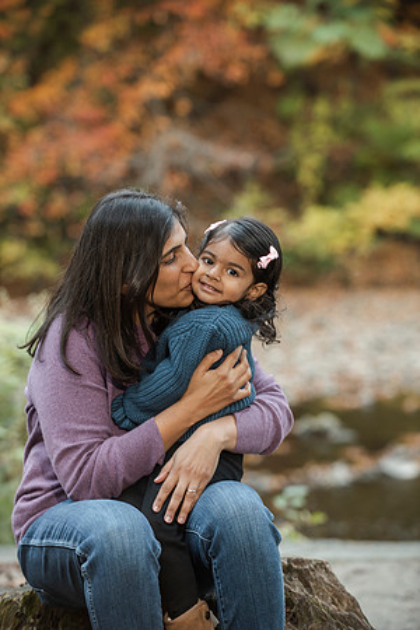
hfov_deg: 11.4
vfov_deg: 17.1
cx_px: 210
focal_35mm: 120
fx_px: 2100
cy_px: 315
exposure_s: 1/125
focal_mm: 120
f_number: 4
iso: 640
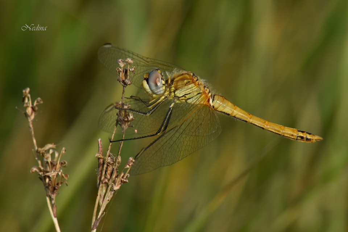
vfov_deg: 3.1
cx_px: 174
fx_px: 4350
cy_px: 116
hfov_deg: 4.6
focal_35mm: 450
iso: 400
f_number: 20
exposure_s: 1/400
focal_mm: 300
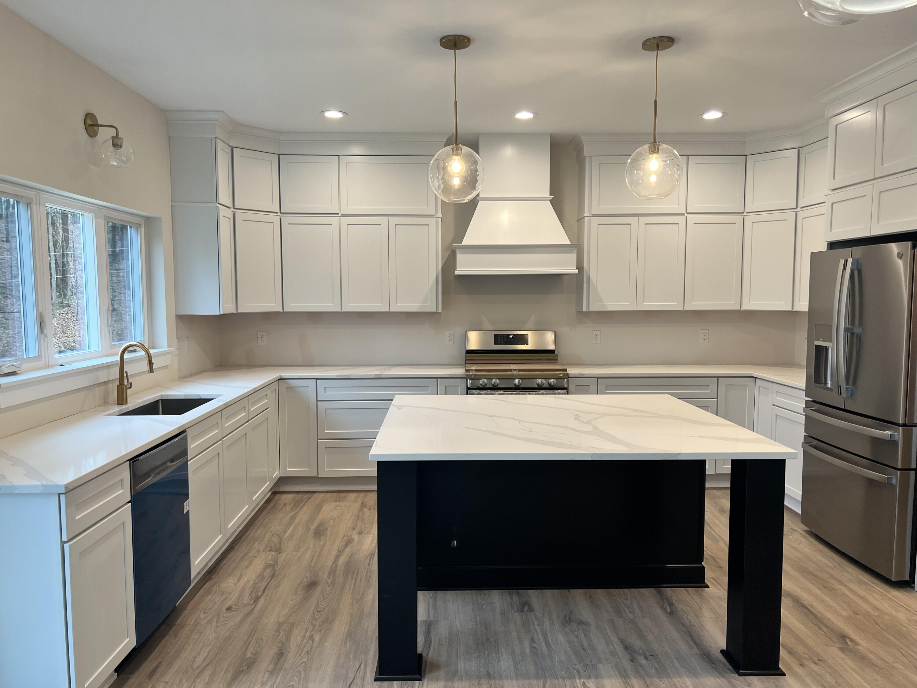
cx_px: 458
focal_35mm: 26
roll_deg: +0.6
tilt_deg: -5.2
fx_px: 689
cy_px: 344
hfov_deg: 67.3
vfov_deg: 53.1
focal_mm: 5.7
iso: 100
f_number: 1.5
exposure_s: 1/120
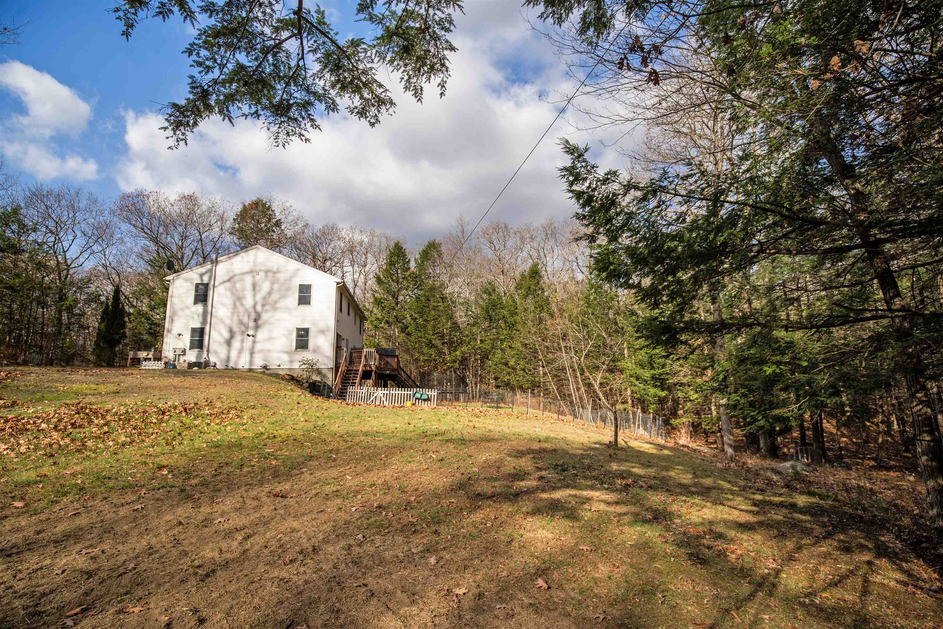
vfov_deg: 73.7
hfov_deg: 96.7
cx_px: 472
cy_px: 314
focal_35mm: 16
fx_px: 419
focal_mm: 16
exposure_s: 1/125
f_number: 5.6
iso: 100
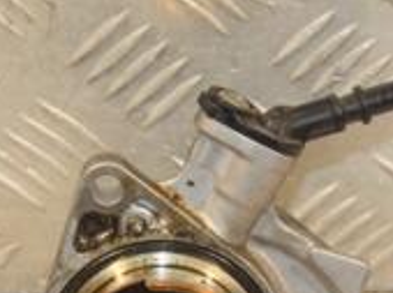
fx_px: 2891
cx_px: 314
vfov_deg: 5.8
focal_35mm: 255
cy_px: 272
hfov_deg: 7.8
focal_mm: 50
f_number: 6.3
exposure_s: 1/200
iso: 800
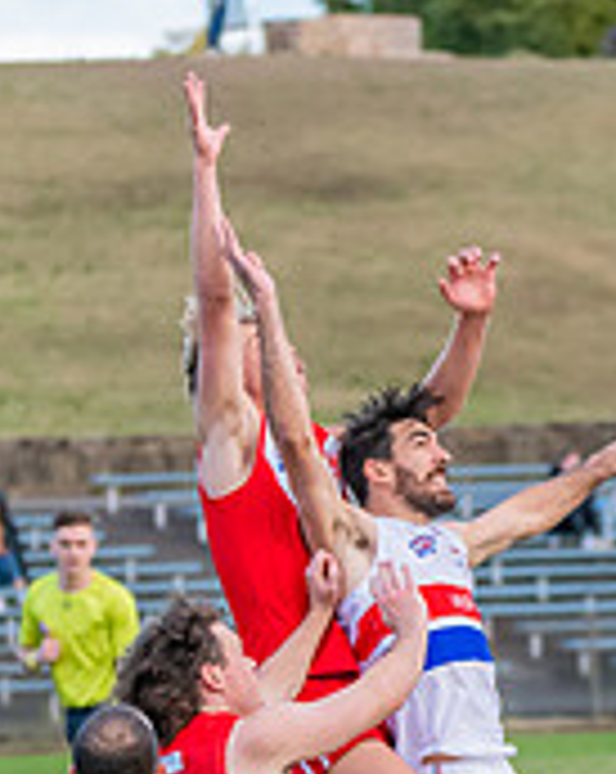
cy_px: 925
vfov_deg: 3.1
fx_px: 14258
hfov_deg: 2.5
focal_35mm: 624
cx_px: 436
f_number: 5
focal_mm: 150
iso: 1800
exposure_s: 1/1600
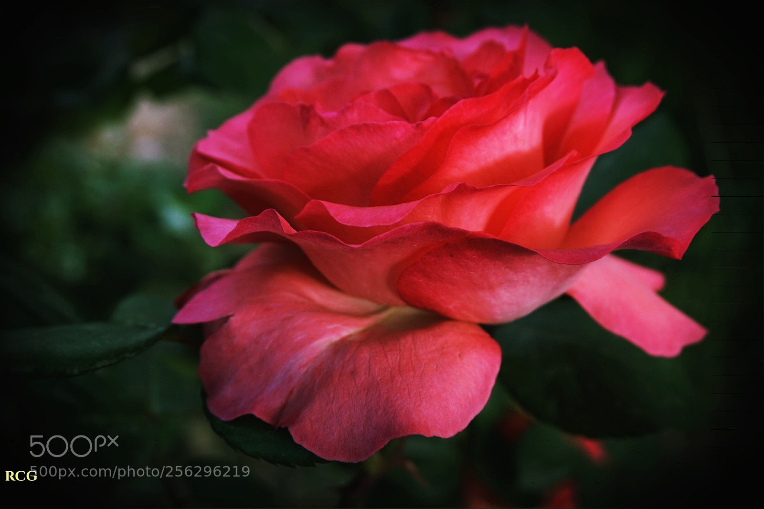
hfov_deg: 37.9
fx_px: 1114
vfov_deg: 25.7
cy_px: 254
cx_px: 382
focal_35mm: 52
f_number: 7.1
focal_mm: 35
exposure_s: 1/80
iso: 100
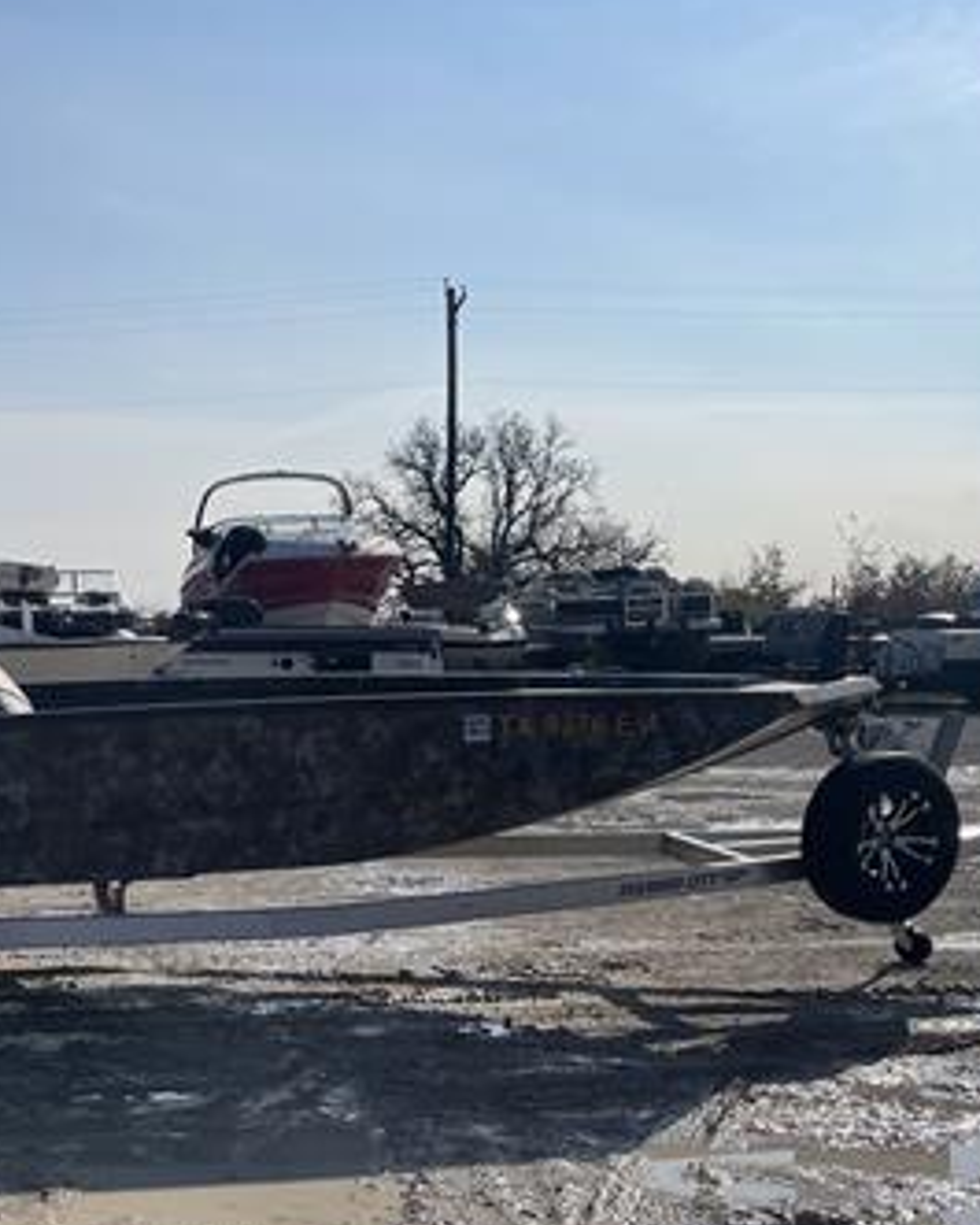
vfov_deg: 37.7
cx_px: 89
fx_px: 1776
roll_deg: +0.3
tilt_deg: -6.8
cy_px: 807
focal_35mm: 49
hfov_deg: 29.5
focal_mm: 5.1
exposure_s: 1/10000
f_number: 1.6
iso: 32
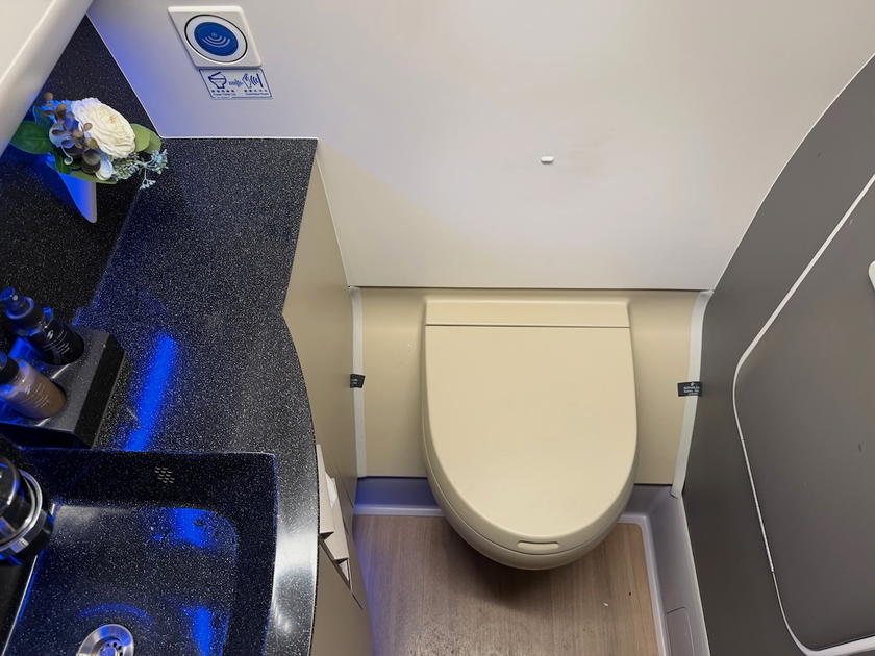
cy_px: 328
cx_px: 438
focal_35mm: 24
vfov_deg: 56.8
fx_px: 607
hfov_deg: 71.6
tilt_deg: -57.3
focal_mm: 6.76
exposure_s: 1/56
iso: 250
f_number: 1.78
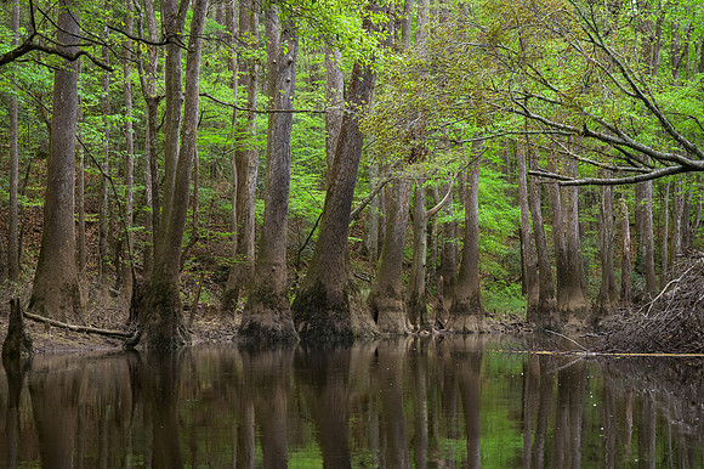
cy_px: 226
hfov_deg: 26.9
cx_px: 327
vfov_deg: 18.1
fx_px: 1474
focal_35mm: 75
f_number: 9
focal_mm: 70
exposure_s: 1/250
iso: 1600
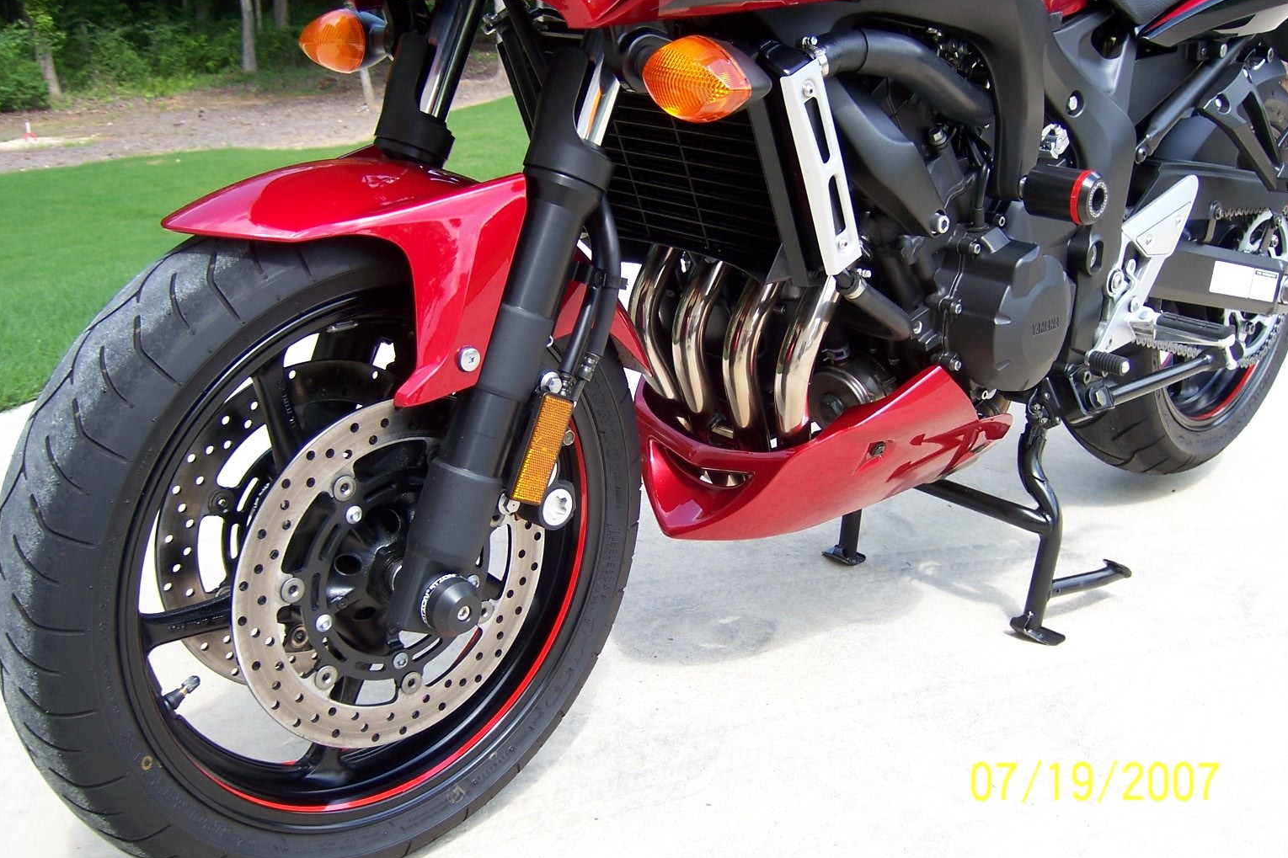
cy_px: 428
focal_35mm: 38
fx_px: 1359
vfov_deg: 35.0
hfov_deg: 50.7
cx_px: 639
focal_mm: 6.2
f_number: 2.8
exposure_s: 1/200
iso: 80
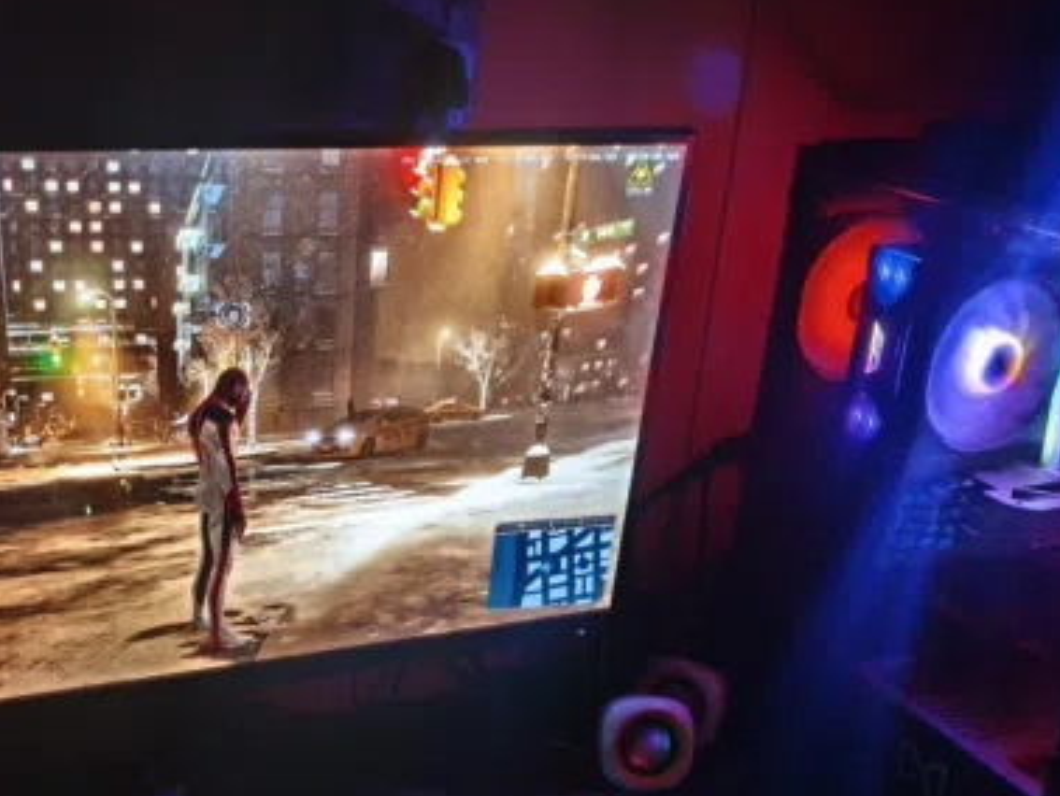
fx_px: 1348
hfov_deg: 42.8
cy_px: 617
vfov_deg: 32.2
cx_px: 446
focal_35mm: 44
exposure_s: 1/16.7
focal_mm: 4.94
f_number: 1.5
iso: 1600
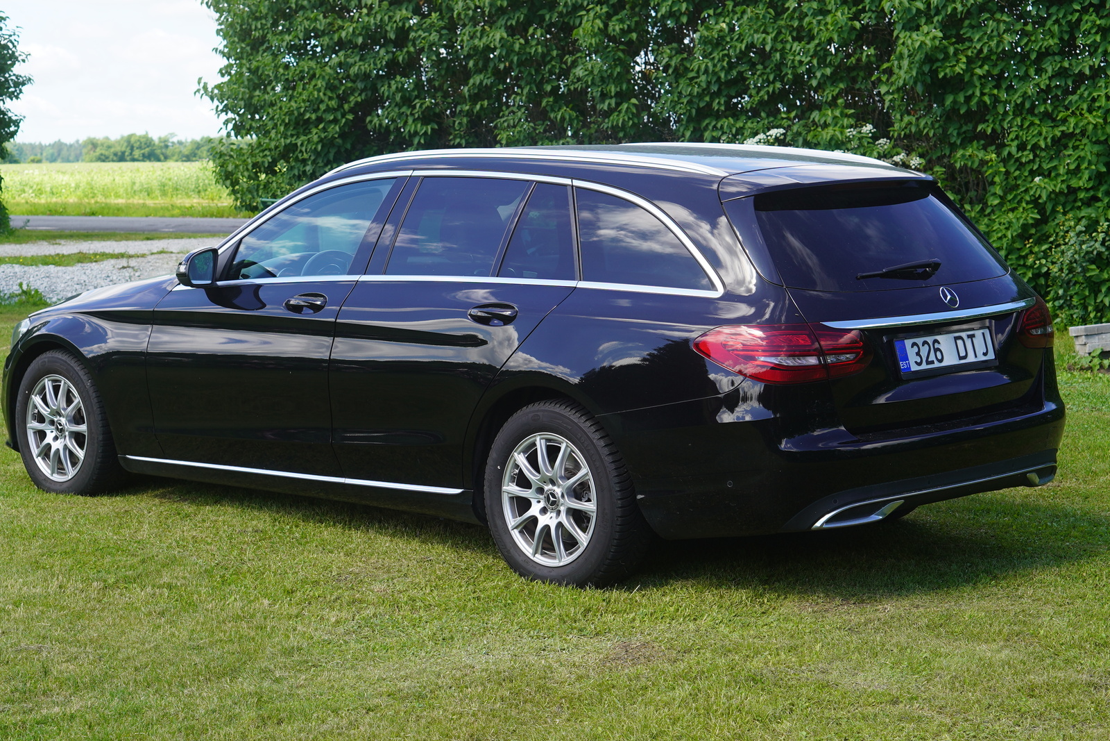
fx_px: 2313
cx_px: 555
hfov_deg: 27.0
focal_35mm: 75
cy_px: 370
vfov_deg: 18.2
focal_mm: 50
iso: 100
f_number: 6.3
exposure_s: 1/125
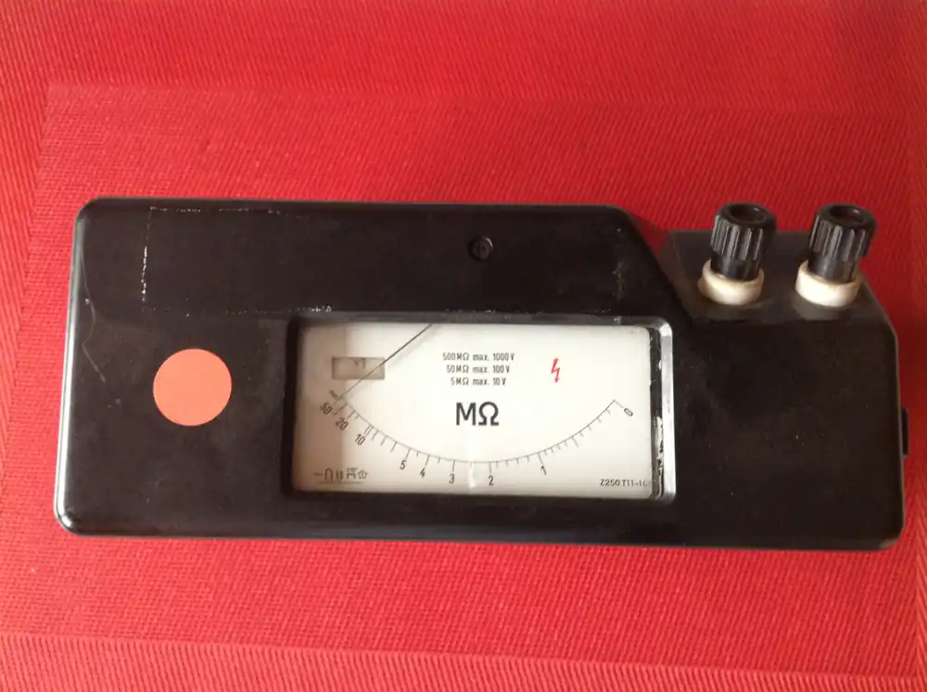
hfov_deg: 52.7
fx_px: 935
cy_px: 346
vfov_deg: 40.6
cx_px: 464
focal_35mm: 35
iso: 160
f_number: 2.4
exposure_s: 1/15
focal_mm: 4.28
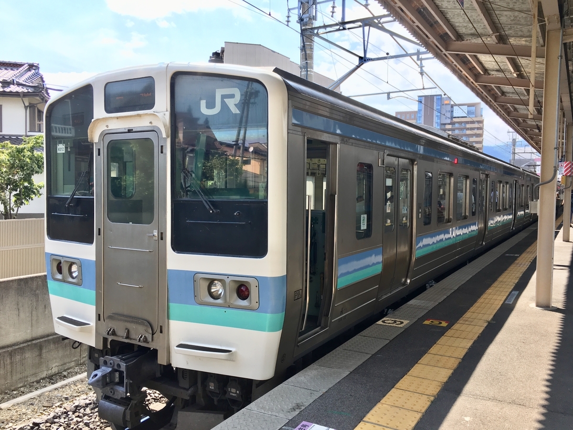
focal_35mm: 29
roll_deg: -0.5
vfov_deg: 48.2
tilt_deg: -3.4
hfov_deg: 61.7
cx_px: 286
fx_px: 480
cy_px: 215
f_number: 2.2
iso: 25
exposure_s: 1/425
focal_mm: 4.15
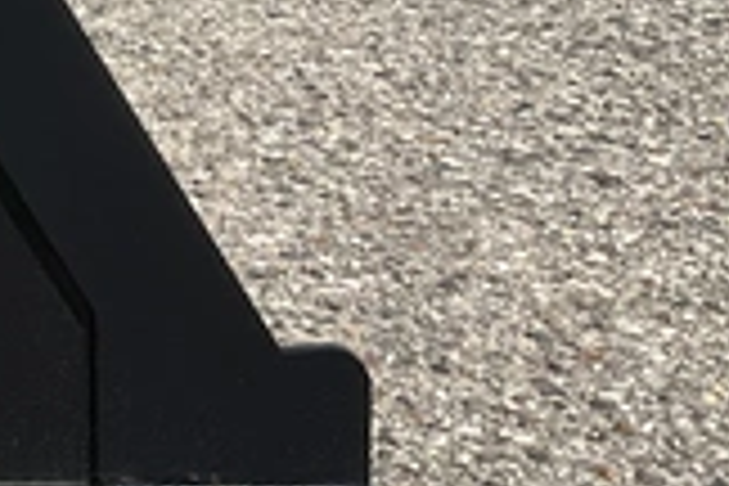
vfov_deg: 9.8
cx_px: -540
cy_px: 70
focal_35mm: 140
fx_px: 2835
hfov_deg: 13.3
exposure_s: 1/3322
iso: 25
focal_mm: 3
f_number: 1.8
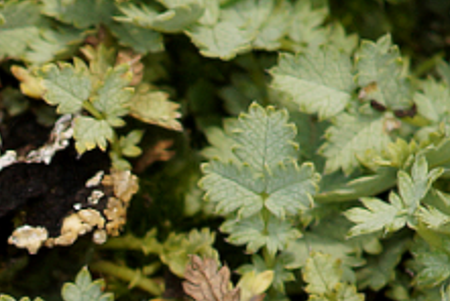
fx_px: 10176
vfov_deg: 1.7
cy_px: 700
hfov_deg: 2.5
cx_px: -419
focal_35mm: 813
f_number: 5.6
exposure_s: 1/160
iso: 125
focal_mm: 100
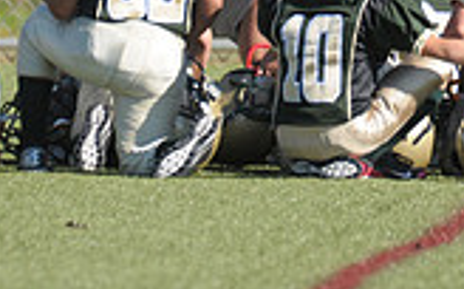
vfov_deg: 0.7
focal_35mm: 1783
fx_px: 22516
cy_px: -183
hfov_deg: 1.2
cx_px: 354
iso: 640
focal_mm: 330
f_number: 4
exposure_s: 1/3200
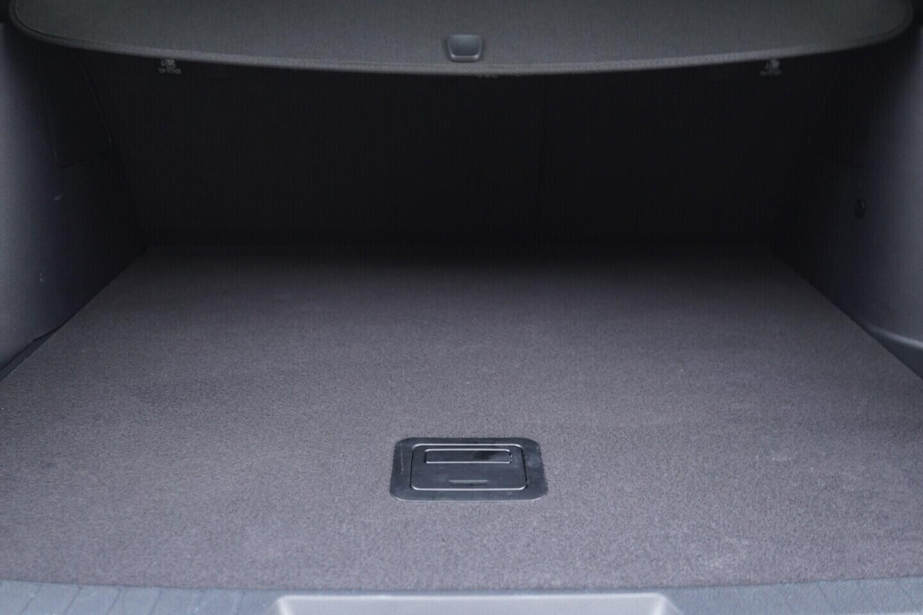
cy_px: 308
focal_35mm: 36
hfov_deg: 53.1
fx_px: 923
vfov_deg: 36.9
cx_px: 462
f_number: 2.8
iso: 1000
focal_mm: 24
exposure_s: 1/40
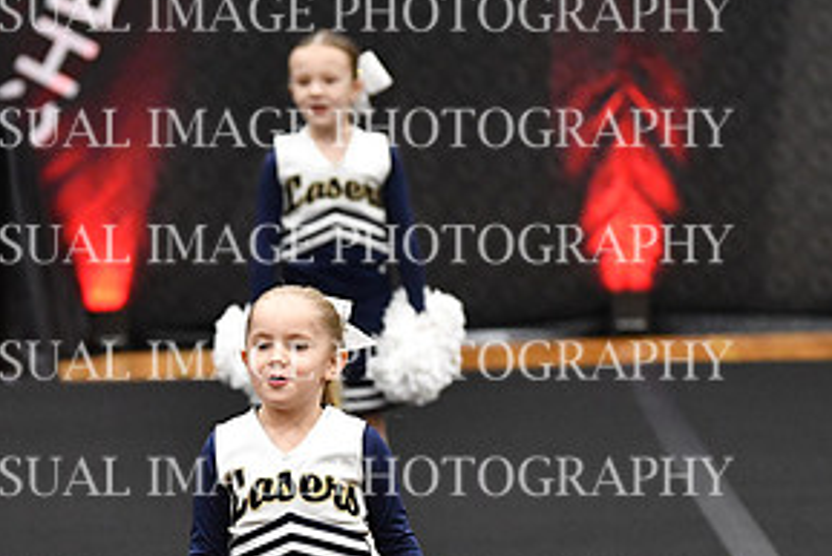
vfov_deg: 3.5
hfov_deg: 5.3
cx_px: 317
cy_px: 534
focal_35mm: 391
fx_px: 9041
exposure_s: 1/800
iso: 5000
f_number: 2.8
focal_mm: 130
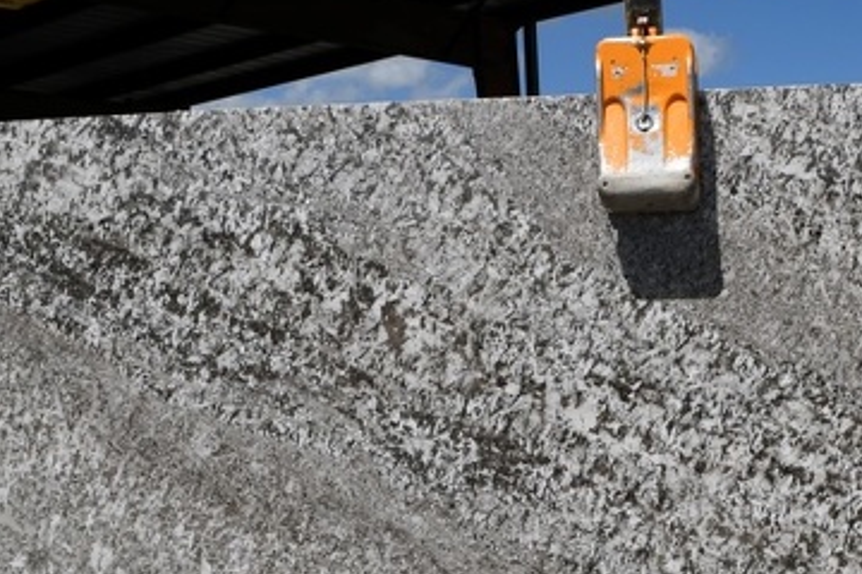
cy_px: 483
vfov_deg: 20.3
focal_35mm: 66
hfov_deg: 29.7
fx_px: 1580
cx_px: 704
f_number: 13
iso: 200
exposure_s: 1/500
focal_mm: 20
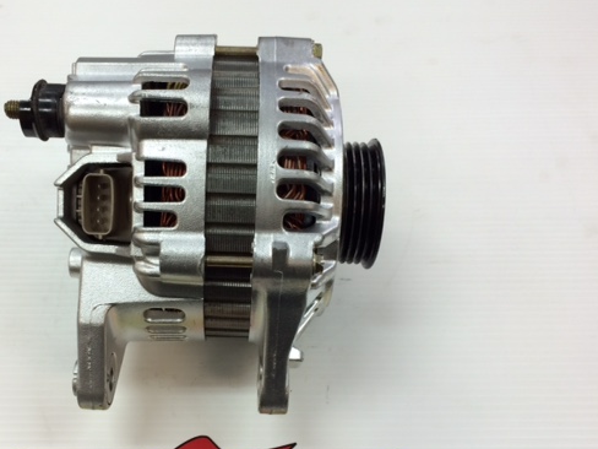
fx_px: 656
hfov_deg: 48.4
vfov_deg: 37.6
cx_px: 216
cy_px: 267
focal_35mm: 38
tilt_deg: -59.5
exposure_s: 1/33
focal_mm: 4.15
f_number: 2.2
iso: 40
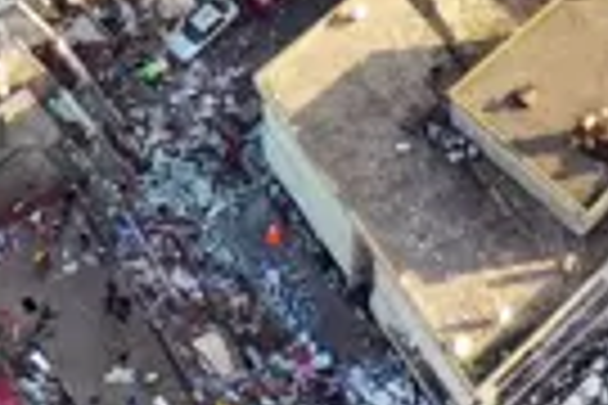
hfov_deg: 11.3
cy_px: -320
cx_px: 333
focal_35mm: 182
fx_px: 3074
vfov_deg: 7.3
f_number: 4
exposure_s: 1/100
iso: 100
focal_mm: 10.26
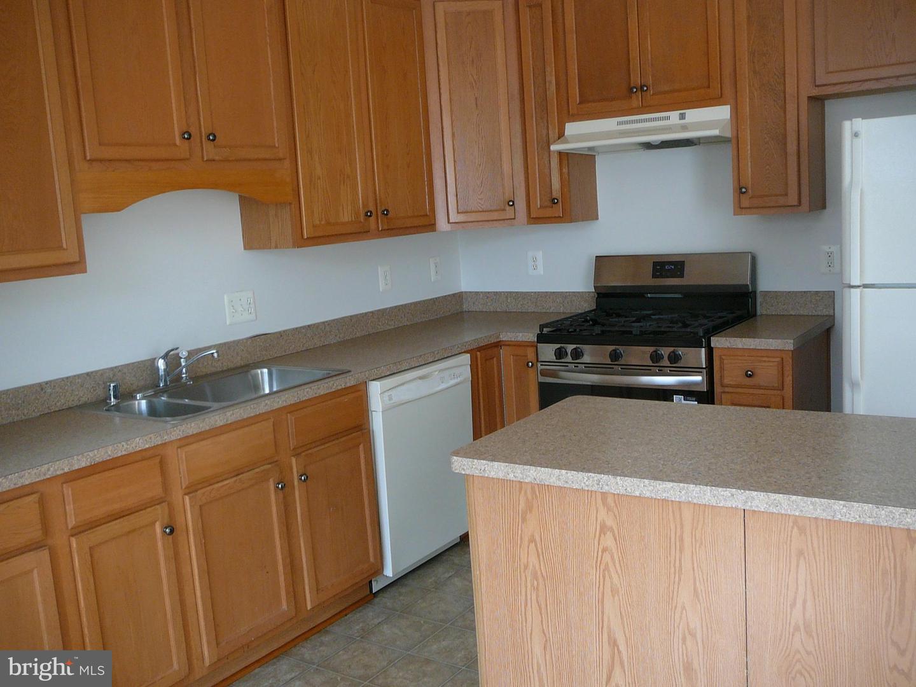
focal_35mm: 35
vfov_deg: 40.7
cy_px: 344
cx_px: 458
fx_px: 926
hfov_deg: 52.6
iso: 100
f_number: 2.8
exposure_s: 1/60
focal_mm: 5.2
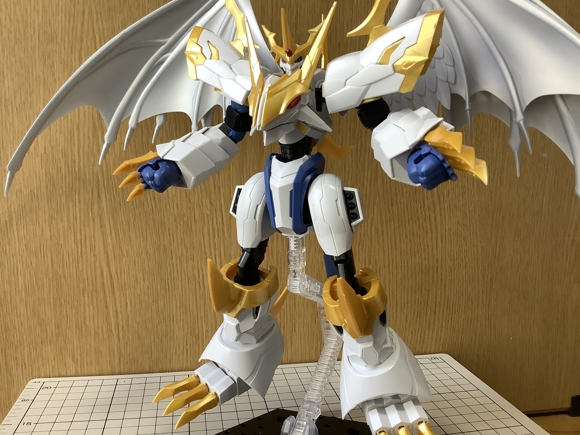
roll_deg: -0.9
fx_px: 519
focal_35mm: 31
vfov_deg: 45.4
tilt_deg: -9.7
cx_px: 290
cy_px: 218
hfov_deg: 58.4
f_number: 2.4
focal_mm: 3.3
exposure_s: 1/50
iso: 125
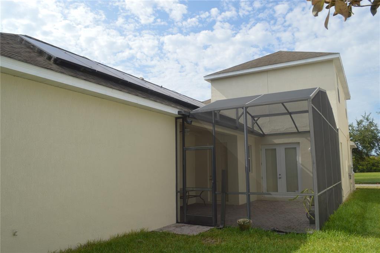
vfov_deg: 47.8
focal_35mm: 27
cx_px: 190
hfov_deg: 67.4
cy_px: 126
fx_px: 285
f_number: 9
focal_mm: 18
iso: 100
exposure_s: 1/200
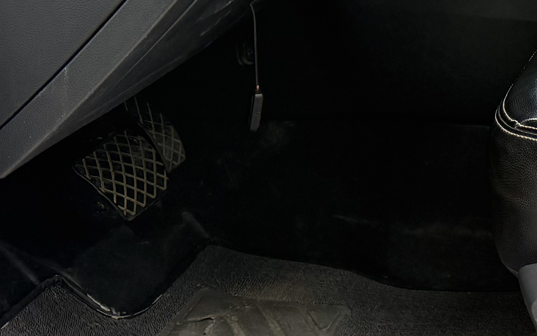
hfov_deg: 19.7
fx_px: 1346
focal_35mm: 92
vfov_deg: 13.5
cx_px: 796
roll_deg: -0.9
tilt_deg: -10.8
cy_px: -149
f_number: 1.78
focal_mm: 6.76
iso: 160
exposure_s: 1/220
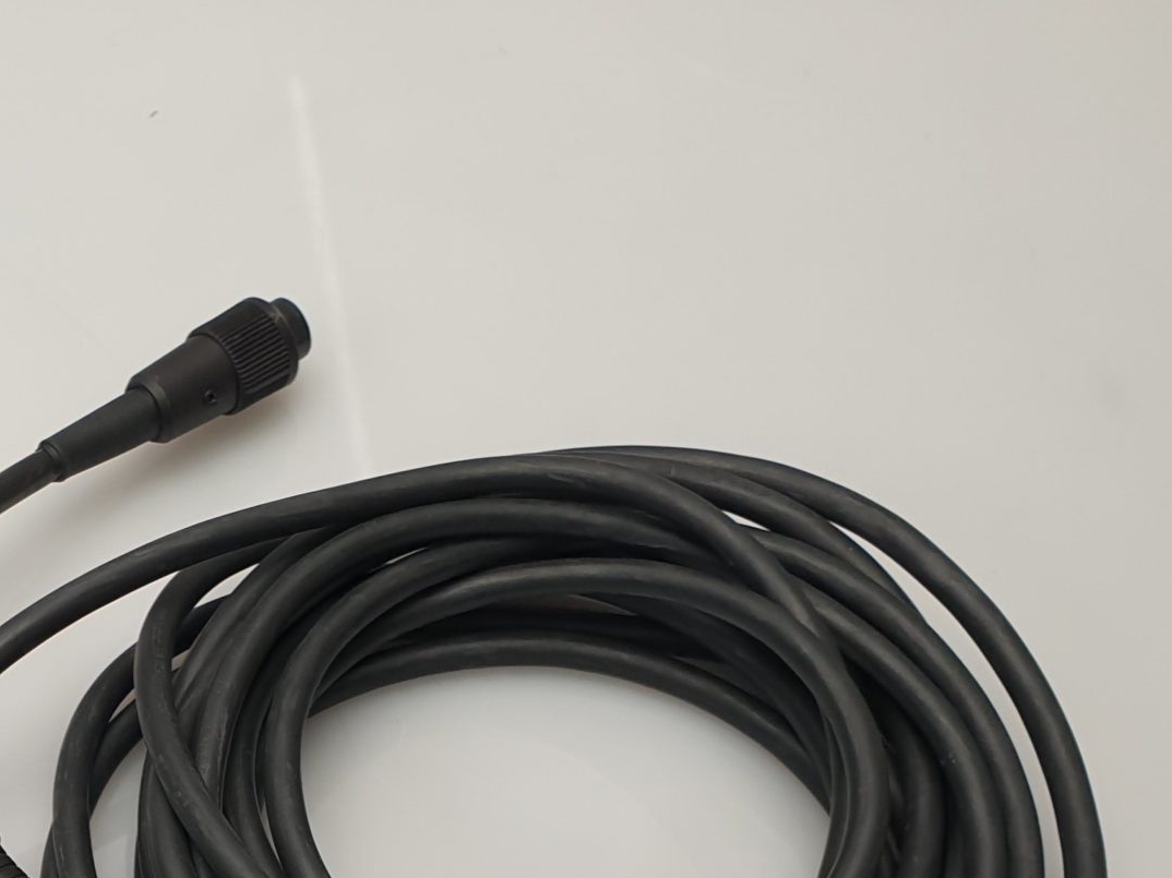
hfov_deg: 29.4
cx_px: 34
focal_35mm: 62
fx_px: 2099
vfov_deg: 22.1
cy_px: 1011
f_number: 2.4
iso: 50
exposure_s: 1/50
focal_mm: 4.3
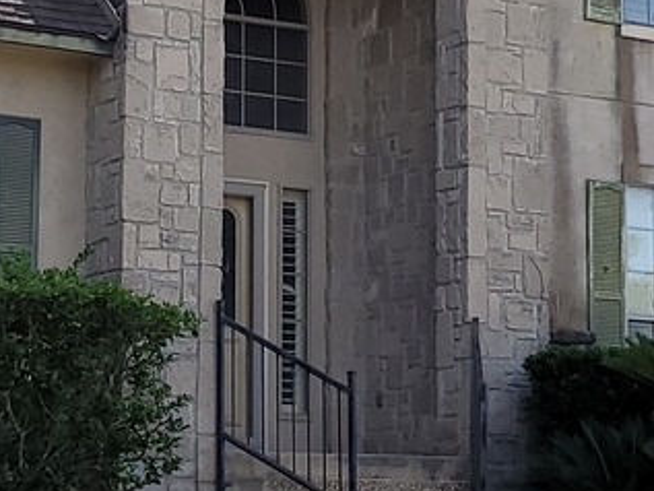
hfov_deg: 16.7
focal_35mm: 118
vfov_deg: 12.6
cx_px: 309
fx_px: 2230
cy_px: 281
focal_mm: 5.4
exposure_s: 1/1189
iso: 40
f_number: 1.8
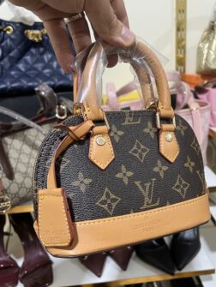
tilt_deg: -17.5
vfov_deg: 58.3
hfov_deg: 45.4
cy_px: 137
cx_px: 122
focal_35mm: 31
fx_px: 257
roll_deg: +2.7
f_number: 1.5
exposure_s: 1/50
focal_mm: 5.7
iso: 80
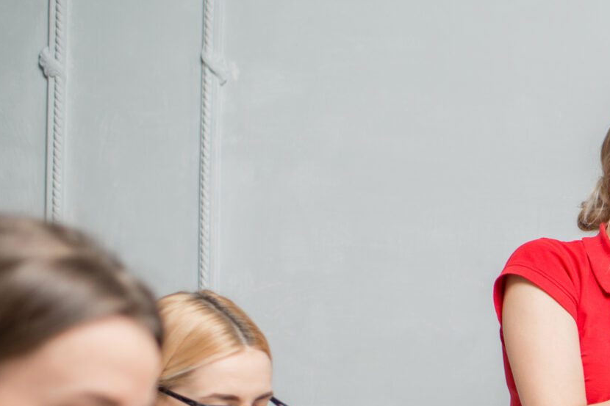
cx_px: 849
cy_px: 533
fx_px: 1830
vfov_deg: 12.3
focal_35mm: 108
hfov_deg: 17.5
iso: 200
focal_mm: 35
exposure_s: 1/160
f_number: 2.5
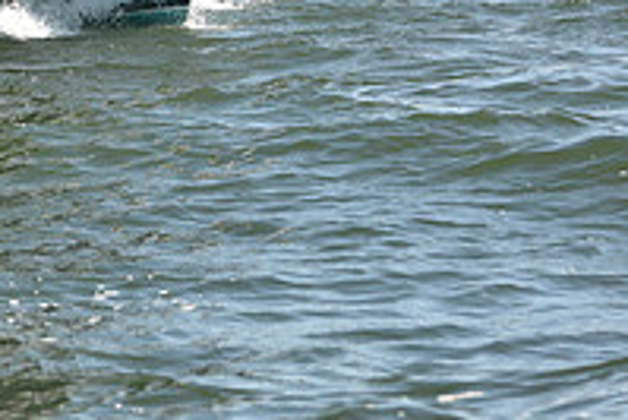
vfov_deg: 6.7
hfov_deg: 9.9
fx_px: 3561
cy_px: -147
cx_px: -218
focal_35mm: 204
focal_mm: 70
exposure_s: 1/1000
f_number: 6.3
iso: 250
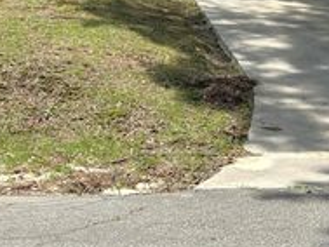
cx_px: -94
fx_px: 780
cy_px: -44
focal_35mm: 82
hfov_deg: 21.6
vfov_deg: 17.2
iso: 80
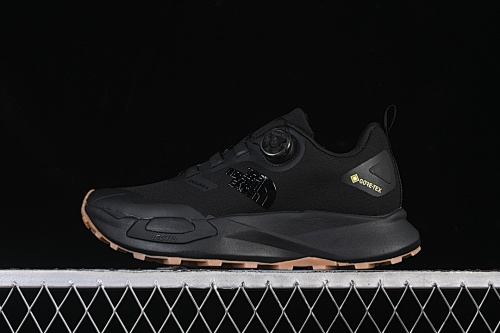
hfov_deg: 27.0
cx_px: 250
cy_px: 166
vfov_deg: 18.2
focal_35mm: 75
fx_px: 1041
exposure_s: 1/60
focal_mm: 50
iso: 160
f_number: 6.3
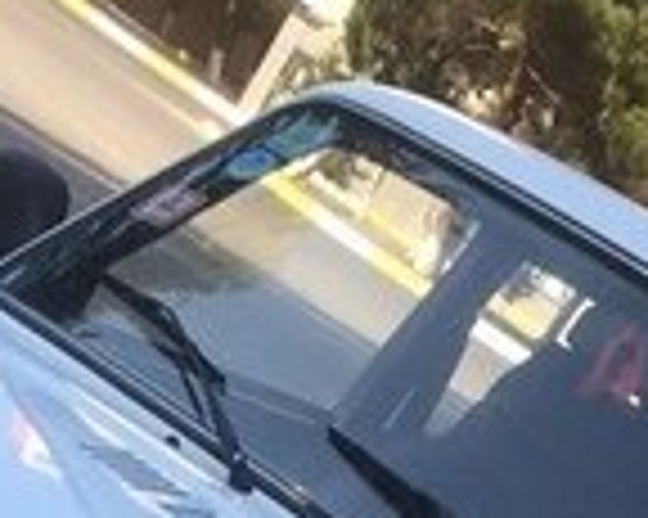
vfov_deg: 10.7
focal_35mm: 130
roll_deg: -33.2
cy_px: 1074
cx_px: 238
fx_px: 2491
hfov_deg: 14.8
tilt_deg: -20.7
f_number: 2.2
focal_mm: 4.15
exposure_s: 1/805
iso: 32
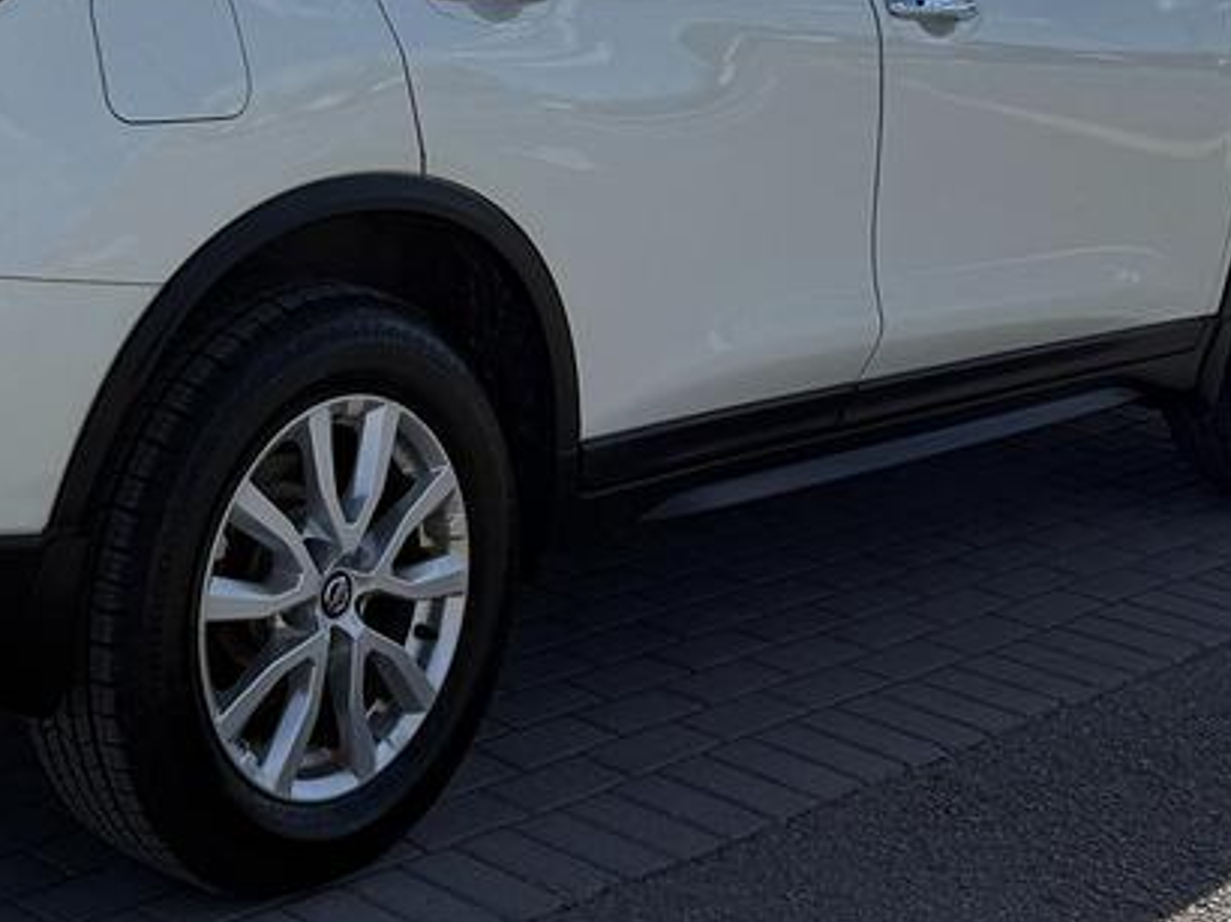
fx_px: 2666
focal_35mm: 75
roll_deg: -1.5
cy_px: -174
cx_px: 90
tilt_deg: -2.3
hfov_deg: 25.1
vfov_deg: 18.6
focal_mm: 6.76
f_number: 1.78
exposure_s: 1/10309
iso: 80
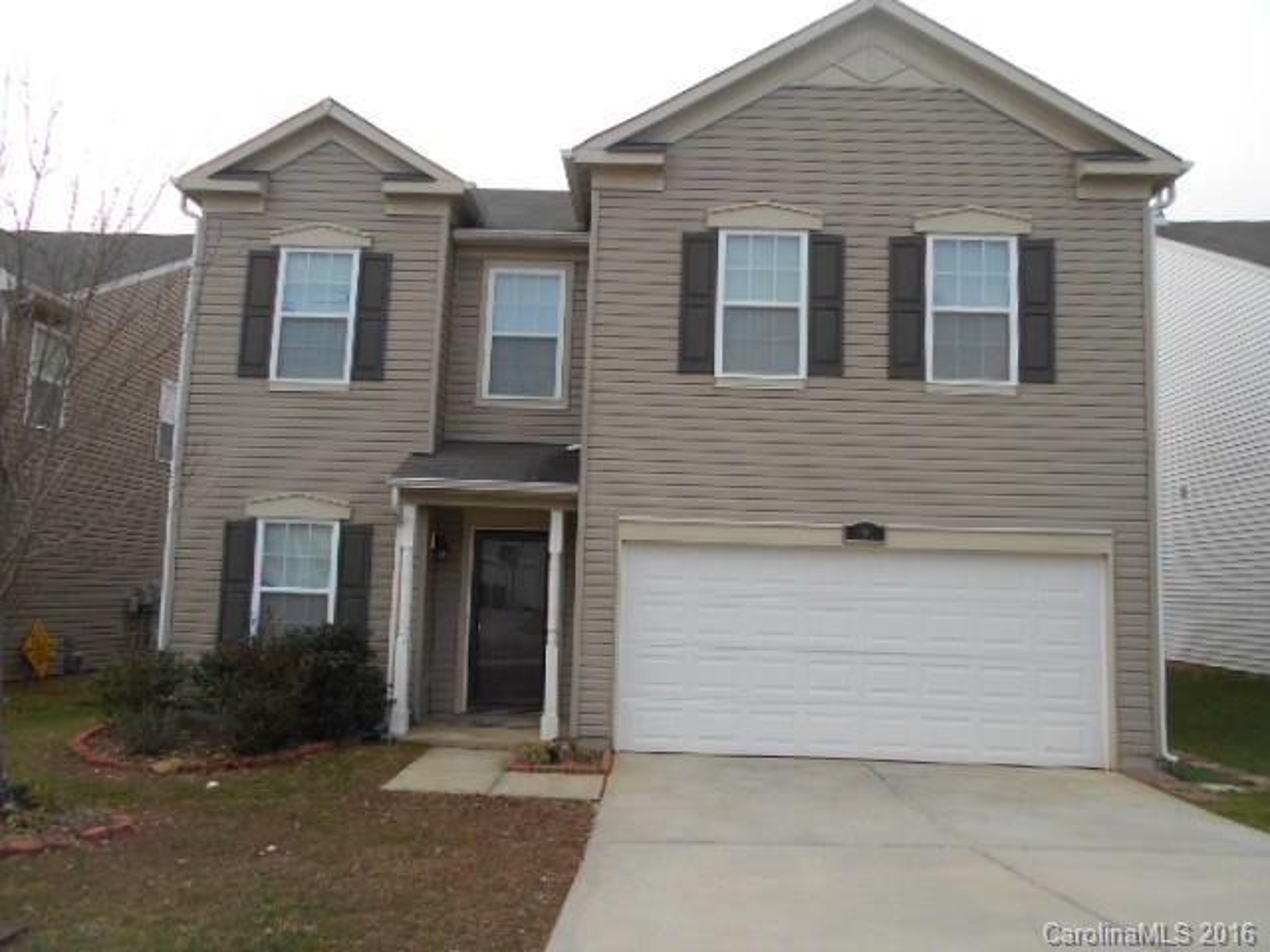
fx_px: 954
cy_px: 476
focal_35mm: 26
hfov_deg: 67.3
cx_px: 635
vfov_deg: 53.1
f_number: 3.2
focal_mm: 4.6
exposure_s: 1/250
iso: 125
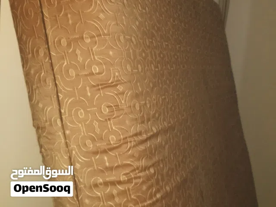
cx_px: 138
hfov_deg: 67.3
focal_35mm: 26
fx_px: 207
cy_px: 104
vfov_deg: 53.1
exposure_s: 1/33
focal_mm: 3.93
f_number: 1.7
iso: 160
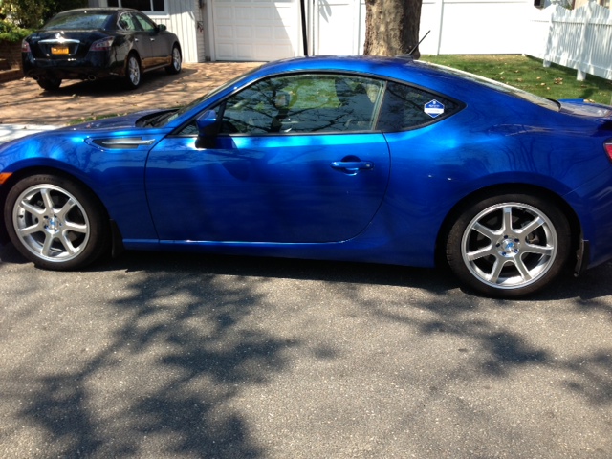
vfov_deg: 42.9
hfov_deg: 55.4
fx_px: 583
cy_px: 230
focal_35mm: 33
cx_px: 306
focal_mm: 4.13
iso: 50
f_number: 2.4
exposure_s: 1/607
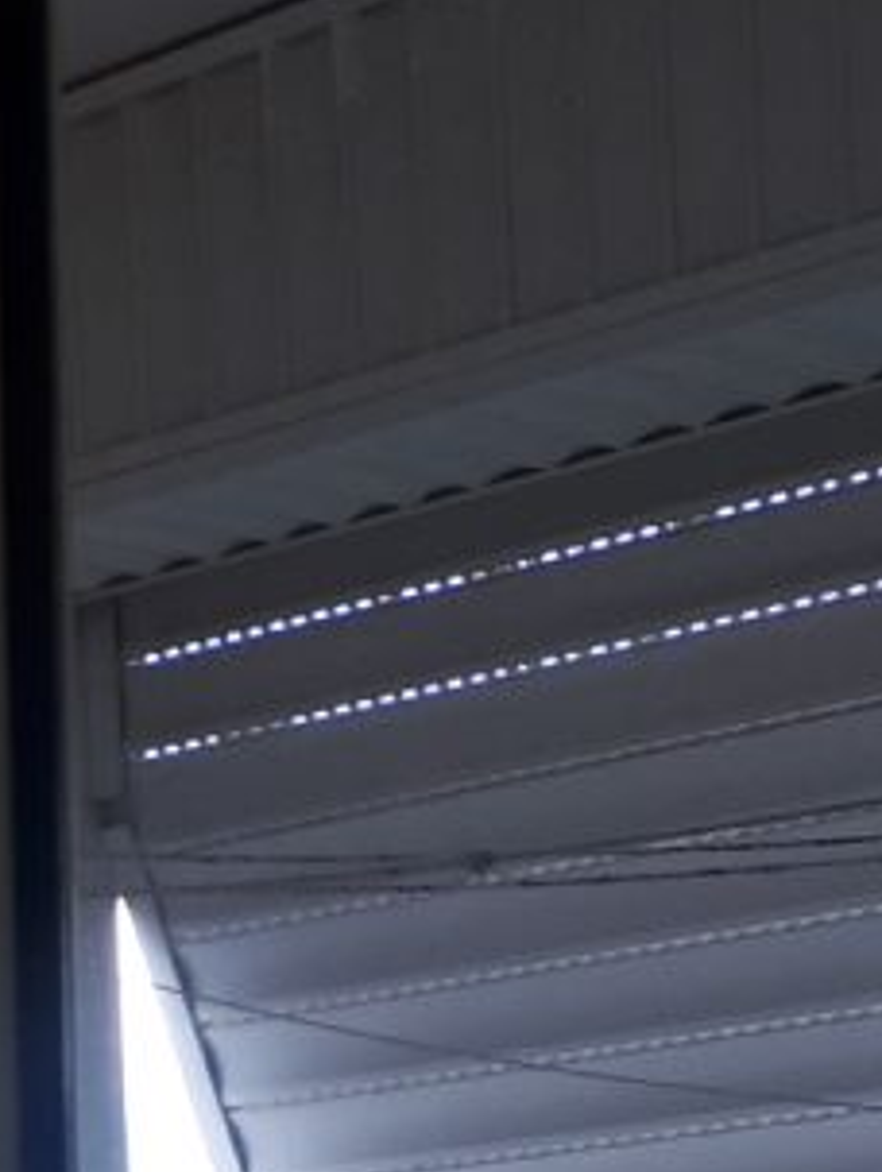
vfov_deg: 13.4
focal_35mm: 123
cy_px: 2445
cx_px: 114
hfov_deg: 12.0
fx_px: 4170
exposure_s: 1/120
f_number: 1.9
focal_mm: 3.6
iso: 40
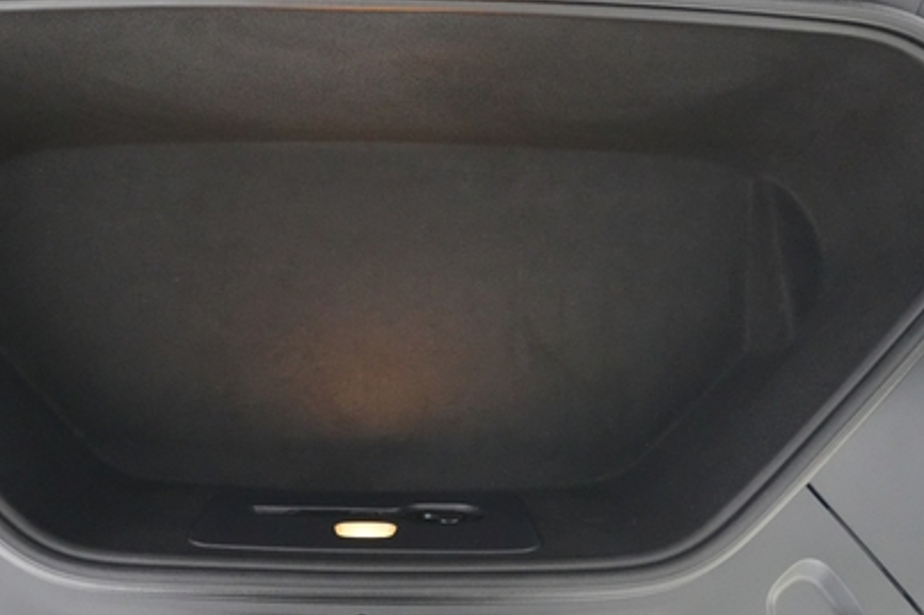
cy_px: 224
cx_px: 400
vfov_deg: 34.8
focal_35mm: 38
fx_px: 975
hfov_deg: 50.6
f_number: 2.8
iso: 12800
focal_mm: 24
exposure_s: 1/100
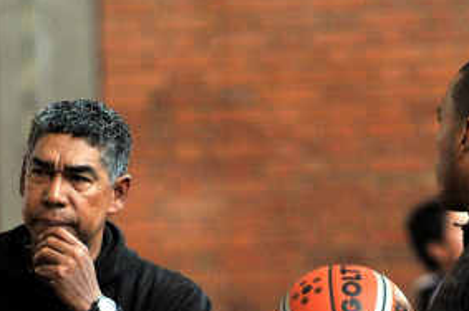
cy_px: 428
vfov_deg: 2.0
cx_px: 214
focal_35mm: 695
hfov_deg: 3.0
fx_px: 9044
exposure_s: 1/640
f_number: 2.8
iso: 2500
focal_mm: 200
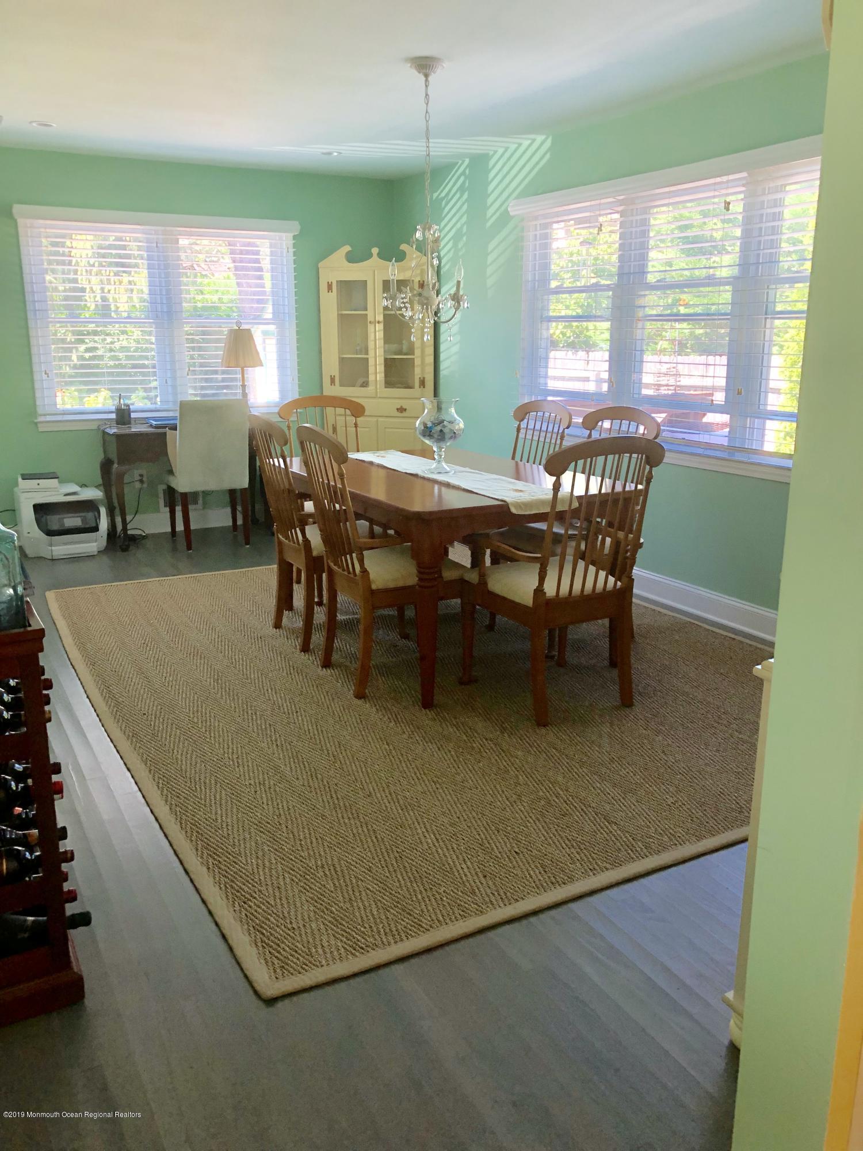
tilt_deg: -13.2
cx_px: 432
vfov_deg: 63.4
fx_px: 931
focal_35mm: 28
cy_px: 576
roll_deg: +0.0
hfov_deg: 49.7
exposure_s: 1/120
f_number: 1.8
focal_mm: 4
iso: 125
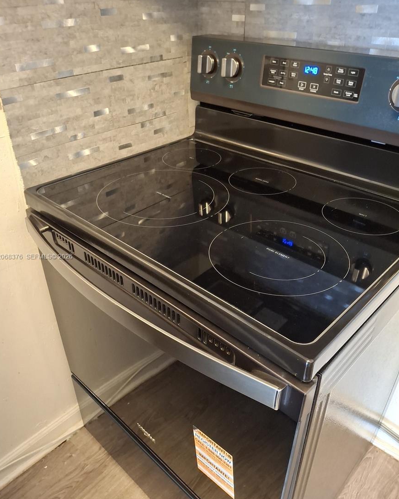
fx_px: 399
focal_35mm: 27
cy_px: 257
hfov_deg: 53.2
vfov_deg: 64.1
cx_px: 194
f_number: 1.8
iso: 400
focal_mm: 4.69
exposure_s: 1/25
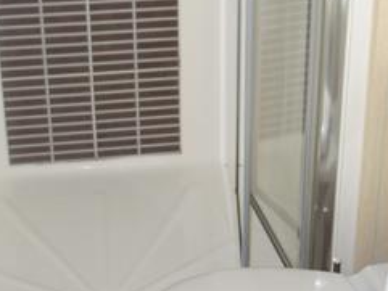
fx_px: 875
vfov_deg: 18.6
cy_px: 29
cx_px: 193
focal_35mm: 78
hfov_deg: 25.0
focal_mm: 10.4
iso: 125
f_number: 1.8
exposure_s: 1/50
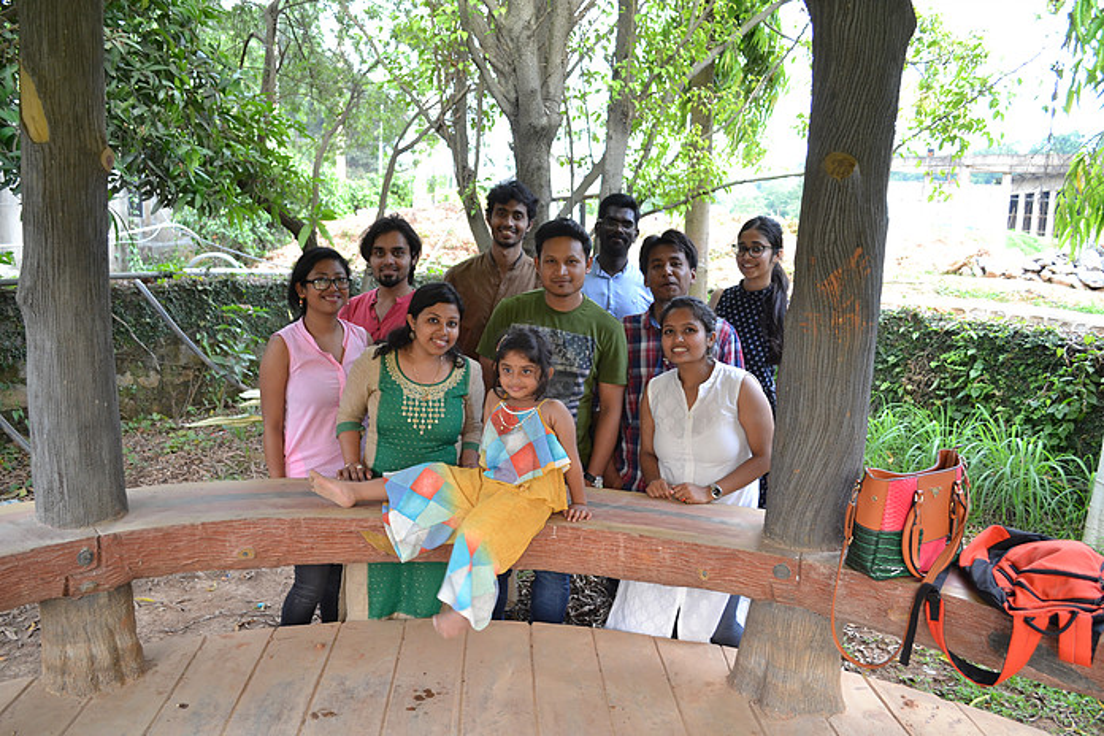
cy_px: 368
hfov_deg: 61.9
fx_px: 920
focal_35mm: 30
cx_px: 552
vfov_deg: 43.6
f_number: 3.8
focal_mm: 20
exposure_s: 1/50
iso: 800
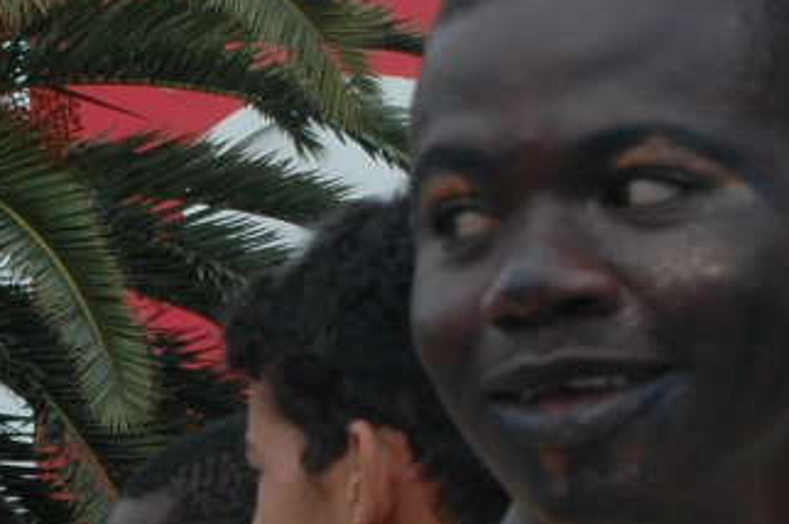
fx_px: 4452
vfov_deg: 6.7
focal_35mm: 203
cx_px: 69
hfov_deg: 10.1
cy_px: 551
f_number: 9
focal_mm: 29
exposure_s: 1/320
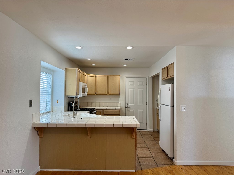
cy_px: 88
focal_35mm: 24
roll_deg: -0.5
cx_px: 117
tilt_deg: +1.3
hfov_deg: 71.6
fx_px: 162
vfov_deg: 56.8
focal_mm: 6.76
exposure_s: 1/141
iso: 64
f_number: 1.78
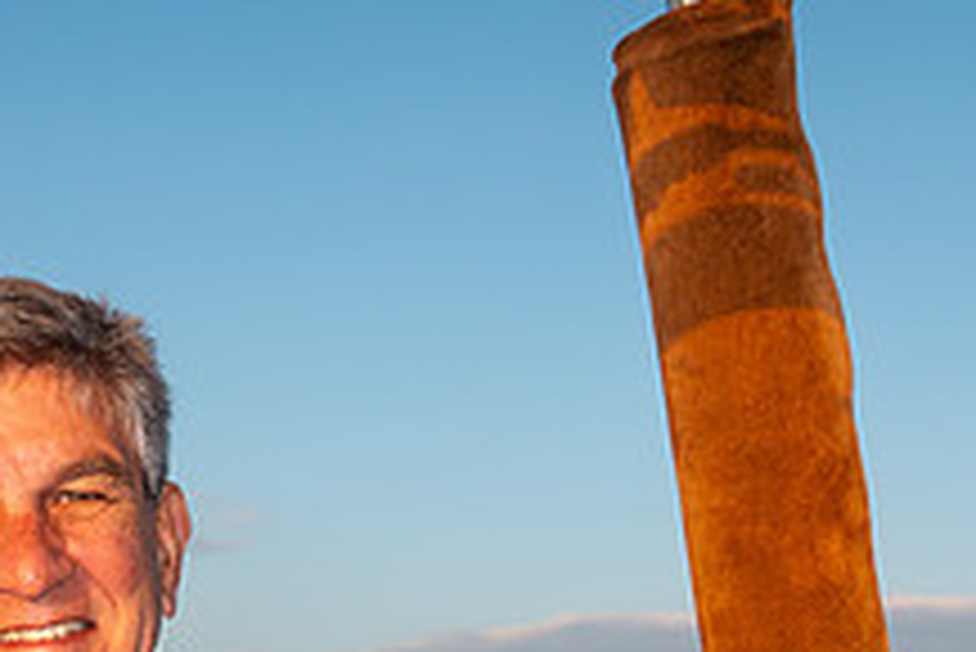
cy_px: 762
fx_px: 1736
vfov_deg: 20.1
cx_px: 211
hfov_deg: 30.7
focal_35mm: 64
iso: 125
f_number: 3.2
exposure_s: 1/800
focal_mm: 8.8
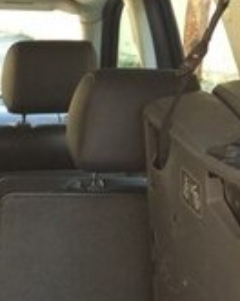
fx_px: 1003
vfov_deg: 16.0
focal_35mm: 113
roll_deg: +1.1
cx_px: -76
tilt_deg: -20.1
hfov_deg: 13.1
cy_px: 402
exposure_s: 1/50
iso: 40
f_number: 2.2
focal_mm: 4.15
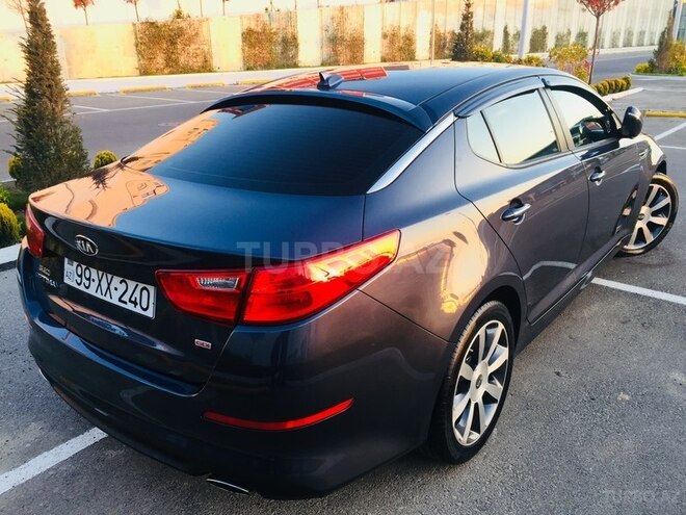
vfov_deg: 48.2
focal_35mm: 29
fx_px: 575
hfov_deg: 61.7
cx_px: 343
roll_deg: +0.7
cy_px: 258
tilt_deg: -20.3
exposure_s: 1/50
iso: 32
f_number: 2.2
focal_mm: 4.15
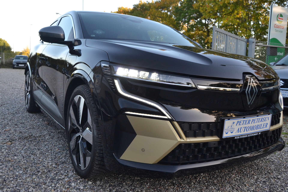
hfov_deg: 61.9
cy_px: 96
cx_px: 144
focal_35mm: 30
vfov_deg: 43.6
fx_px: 240
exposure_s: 1/125
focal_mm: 20
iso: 180
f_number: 5.6
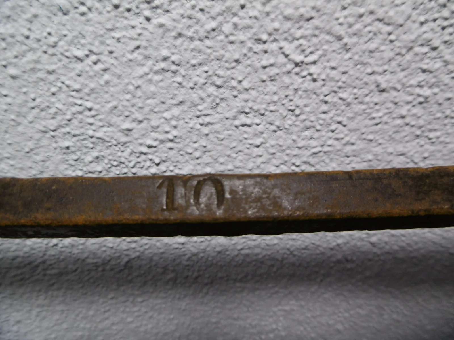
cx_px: 227
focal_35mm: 24
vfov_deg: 56.8
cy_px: 170
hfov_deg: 71.6
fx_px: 315
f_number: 3.1
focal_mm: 4.3
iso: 100
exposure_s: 1/60
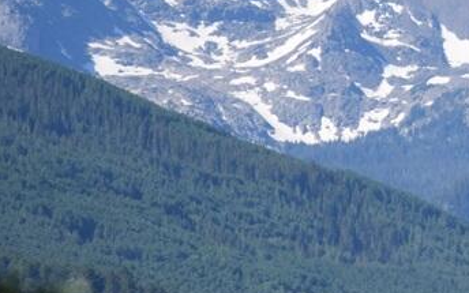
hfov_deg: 2.5
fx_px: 10903
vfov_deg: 1.5
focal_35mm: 853
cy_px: 71
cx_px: 639
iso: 400
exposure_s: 1/1600
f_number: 5.3
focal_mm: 160
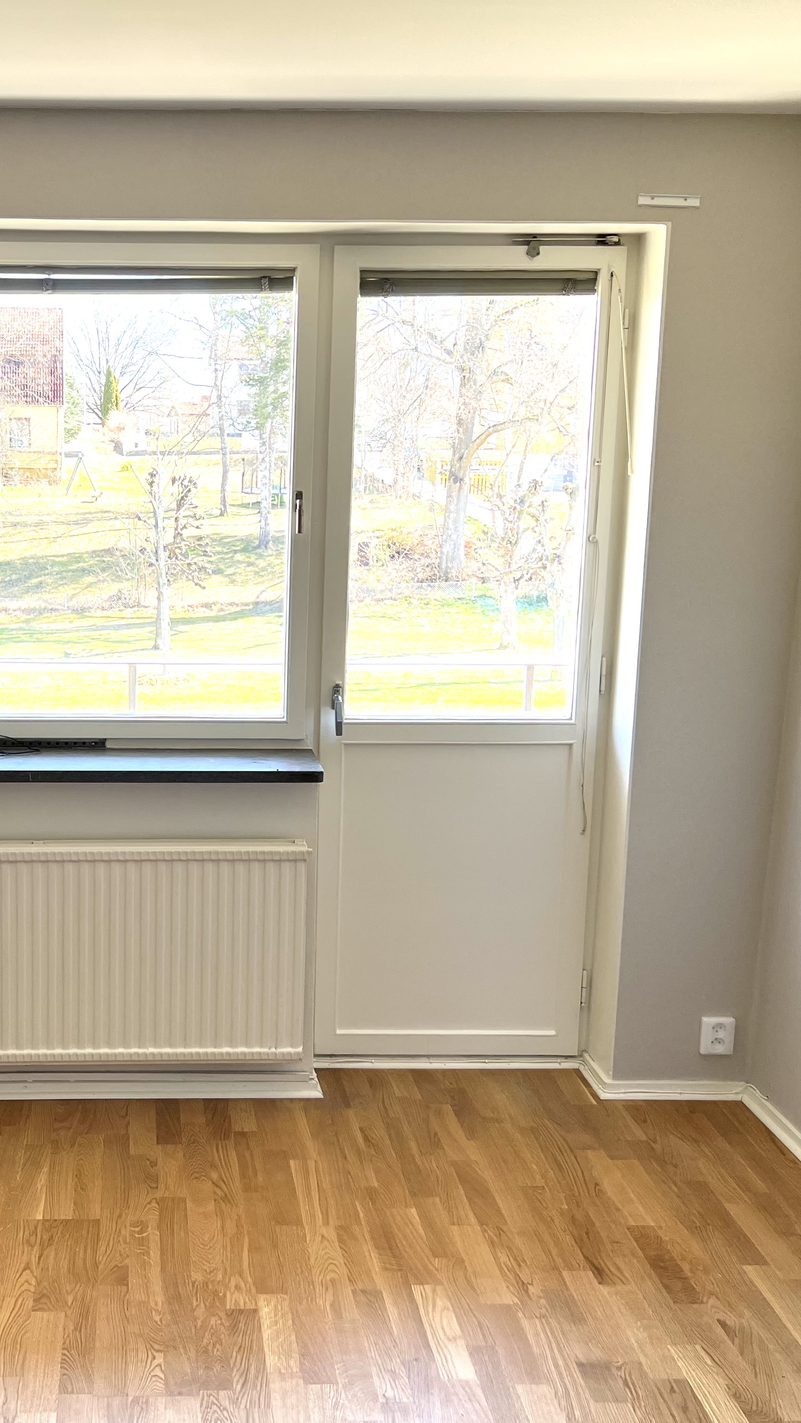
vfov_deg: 52.8
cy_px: 714
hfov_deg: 30.3
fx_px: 1435
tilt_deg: -10.7
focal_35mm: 38
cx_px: 145
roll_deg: -0.1
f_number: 1.5
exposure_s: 1/163
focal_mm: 5.7
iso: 64
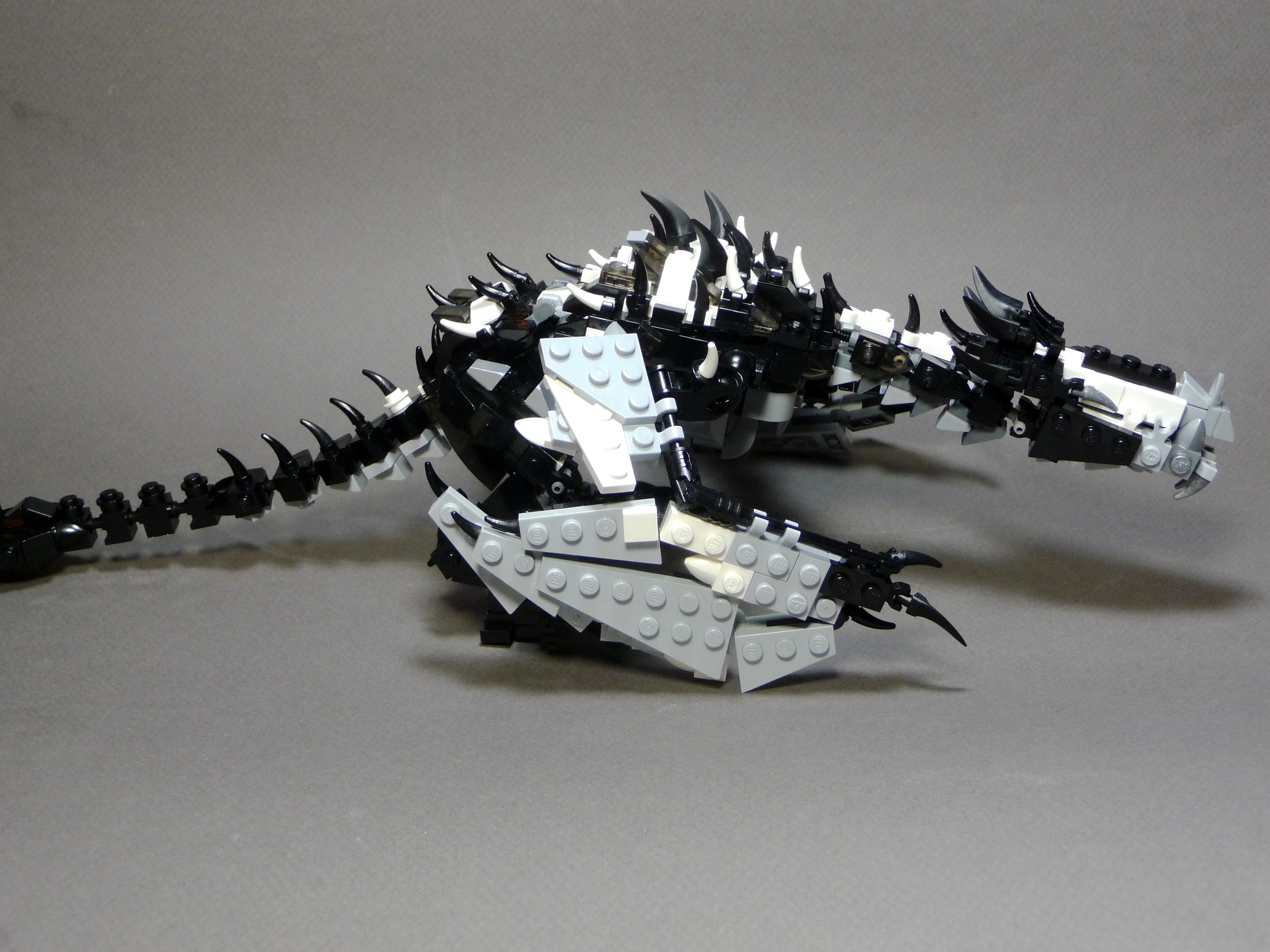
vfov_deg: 30.3
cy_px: 476
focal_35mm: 48
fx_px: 1761
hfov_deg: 39.7
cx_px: 635
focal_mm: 8
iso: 250
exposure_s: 1/30
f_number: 4.2
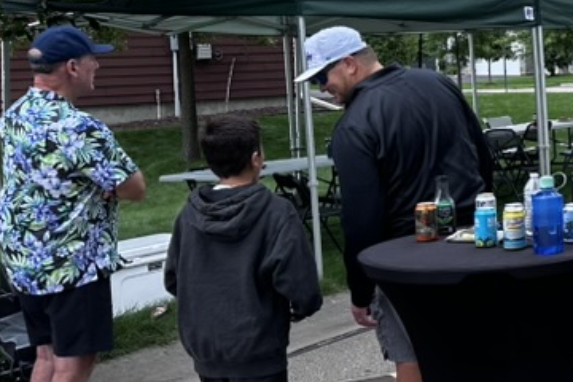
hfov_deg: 23.8
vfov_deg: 19.1
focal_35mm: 71
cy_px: 121
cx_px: 812
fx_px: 1130
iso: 80
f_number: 1.78
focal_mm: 6.86
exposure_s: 1/1289
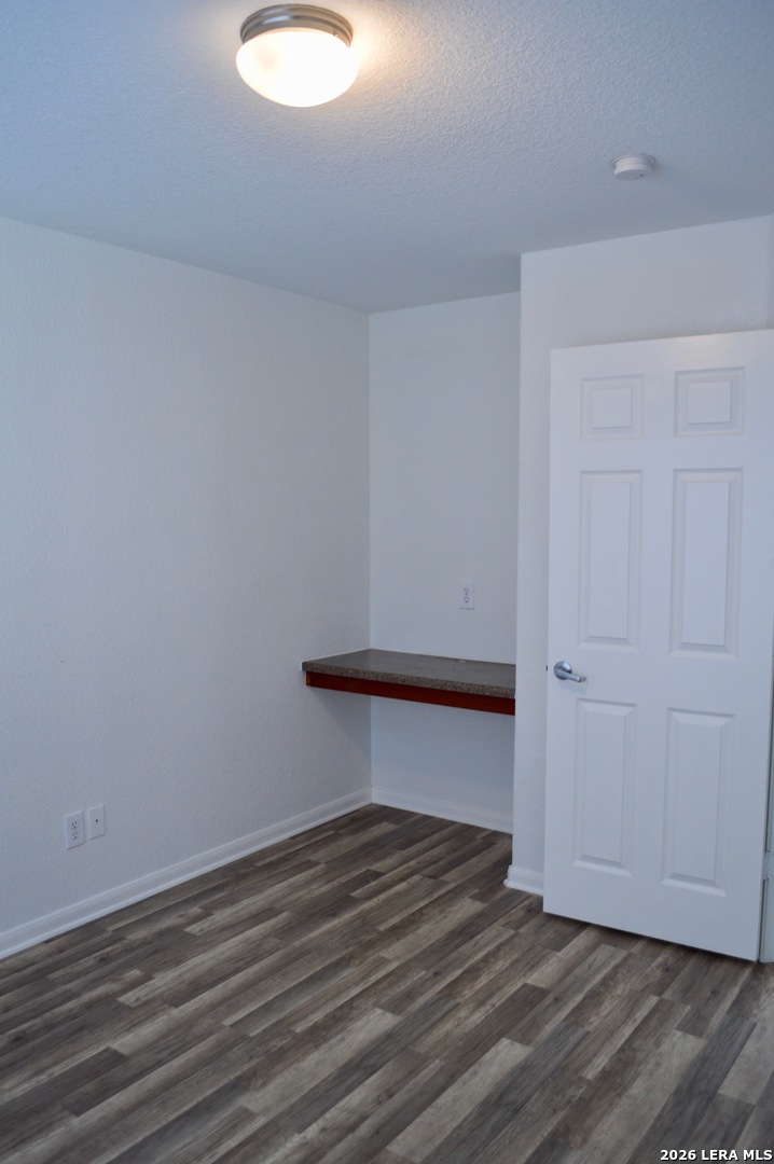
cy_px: 582
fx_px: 872
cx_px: 387
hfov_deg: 47.8
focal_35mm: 27
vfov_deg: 67.4
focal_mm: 18
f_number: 3.5
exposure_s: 1/50
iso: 400
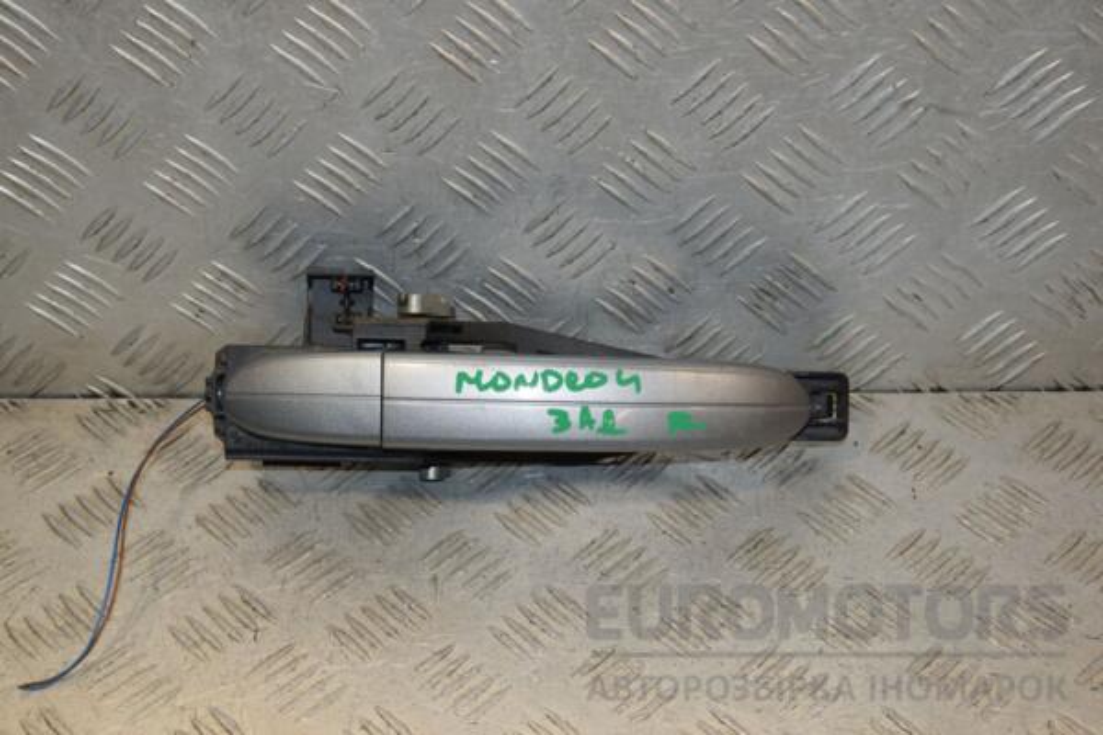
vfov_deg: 21.6
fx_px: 1930
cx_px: 552
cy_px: 368
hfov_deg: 31.9
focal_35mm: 63
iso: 800
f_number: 7.1
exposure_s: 1/200
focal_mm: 42
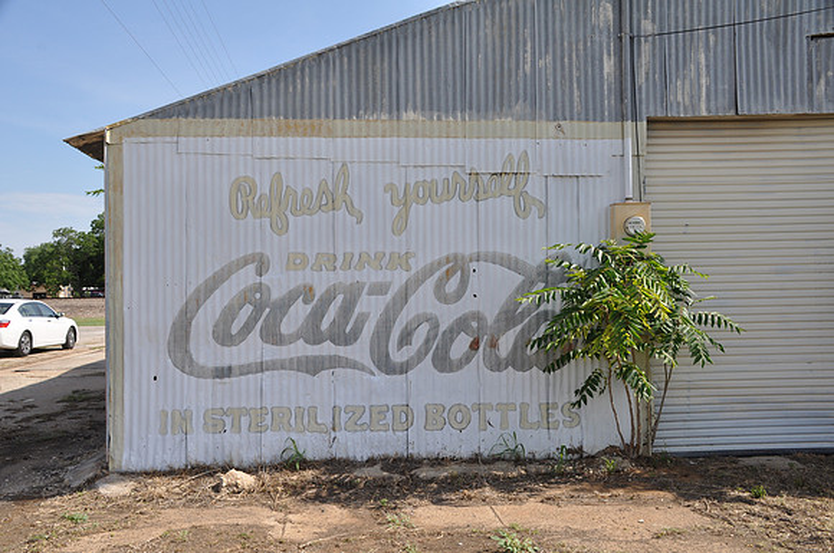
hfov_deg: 49.6
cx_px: 417
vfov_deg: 34.1
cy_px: 276
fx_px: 902
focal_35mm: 39
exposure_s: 1/125
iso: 200
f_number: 11
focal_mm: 26
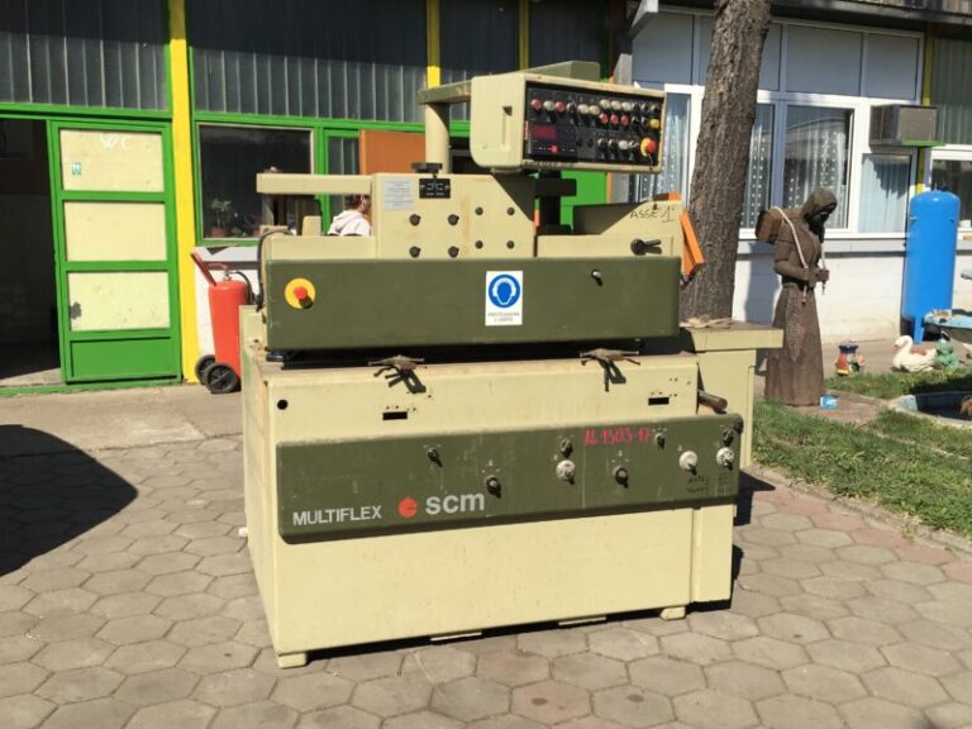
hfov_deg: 61.7
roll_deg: -0.7
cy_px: 364
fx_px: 814
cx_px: 486
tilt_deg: -8.1
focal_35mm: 29
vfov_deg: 48.2
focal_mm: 4.15
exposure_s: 1/1832
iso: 25
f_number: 2.2
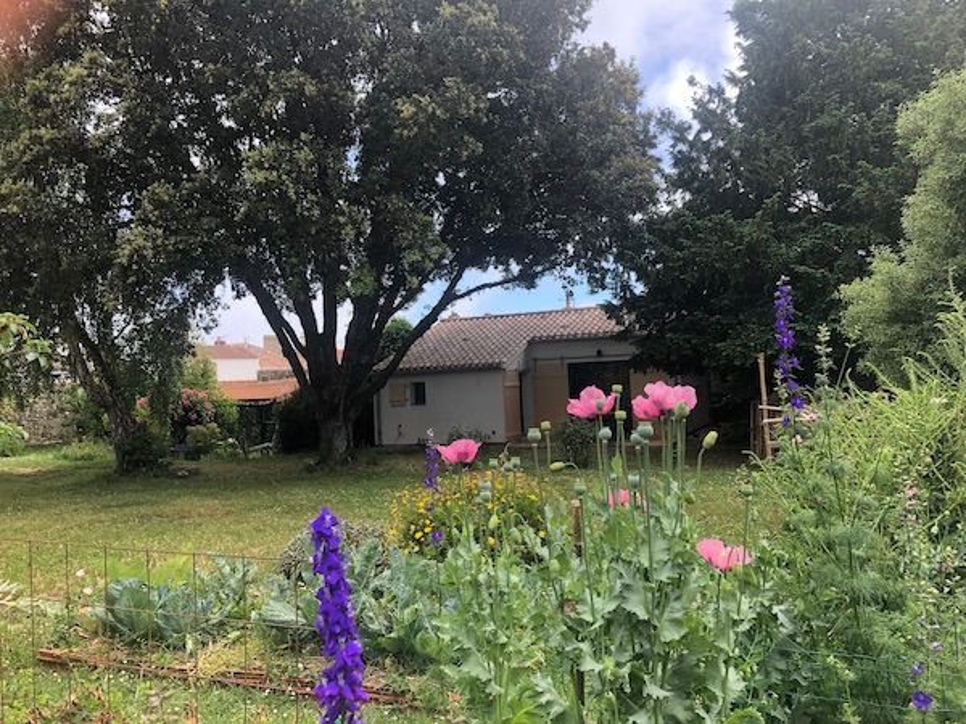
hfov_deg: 63.4
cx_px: 483
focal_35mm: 28
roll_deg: +4.1
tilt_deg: +3.0
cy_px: 362
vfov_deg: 49.7
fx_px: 781
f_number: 1.8
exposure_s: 1/430
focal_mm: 3.99
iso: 20
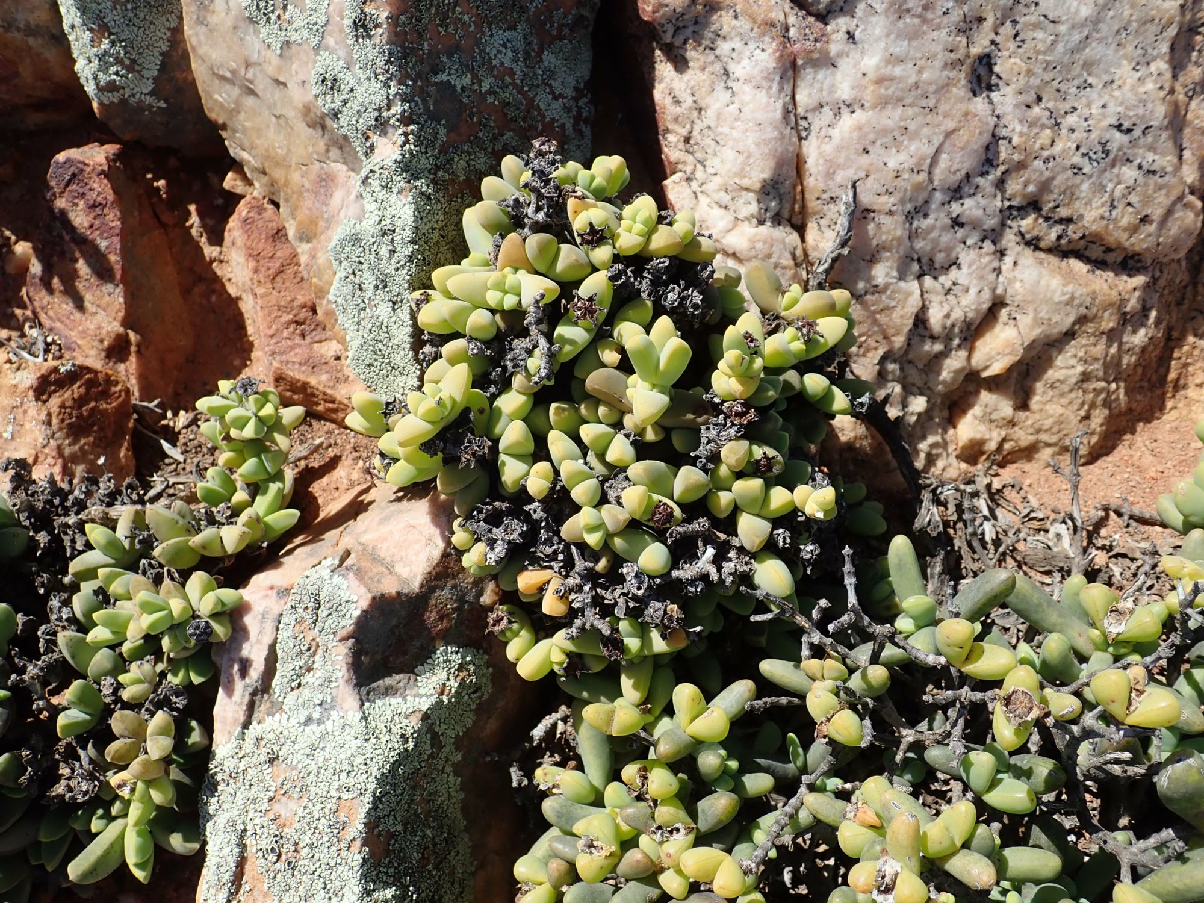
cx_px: 602
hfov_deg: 60.0
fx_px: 1043
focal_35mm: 30
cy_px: 452
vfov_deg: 46.8
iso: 100
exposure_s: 1/1000
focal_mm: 5.5
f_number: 3.2
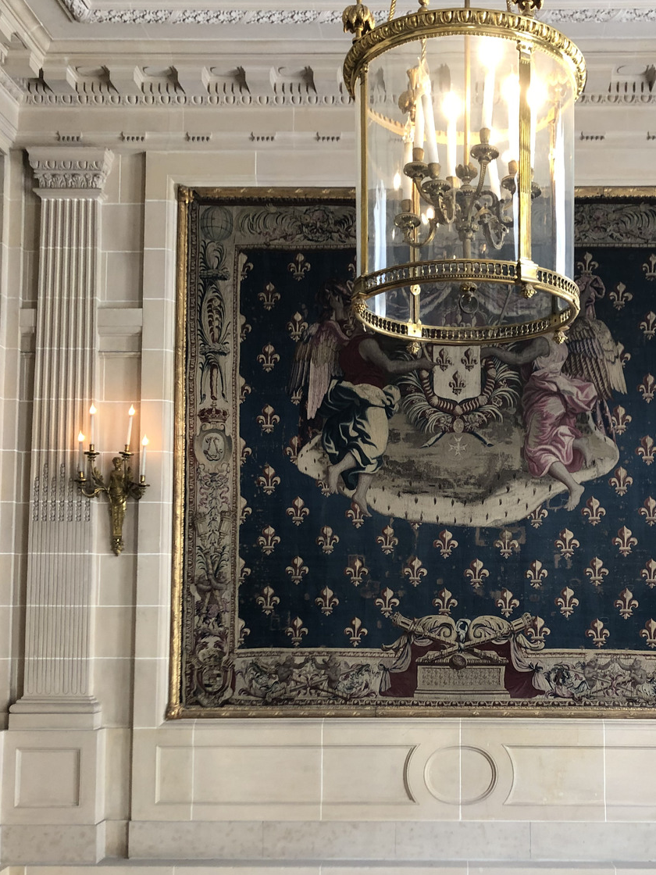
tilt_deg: +3.5
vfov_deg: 46.3
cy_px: 555
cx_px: 447
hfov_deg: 35.5
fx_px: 1011
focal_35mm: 40
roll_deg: +0.5
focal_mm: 4
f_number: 1.8
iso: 40
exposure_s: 1/17
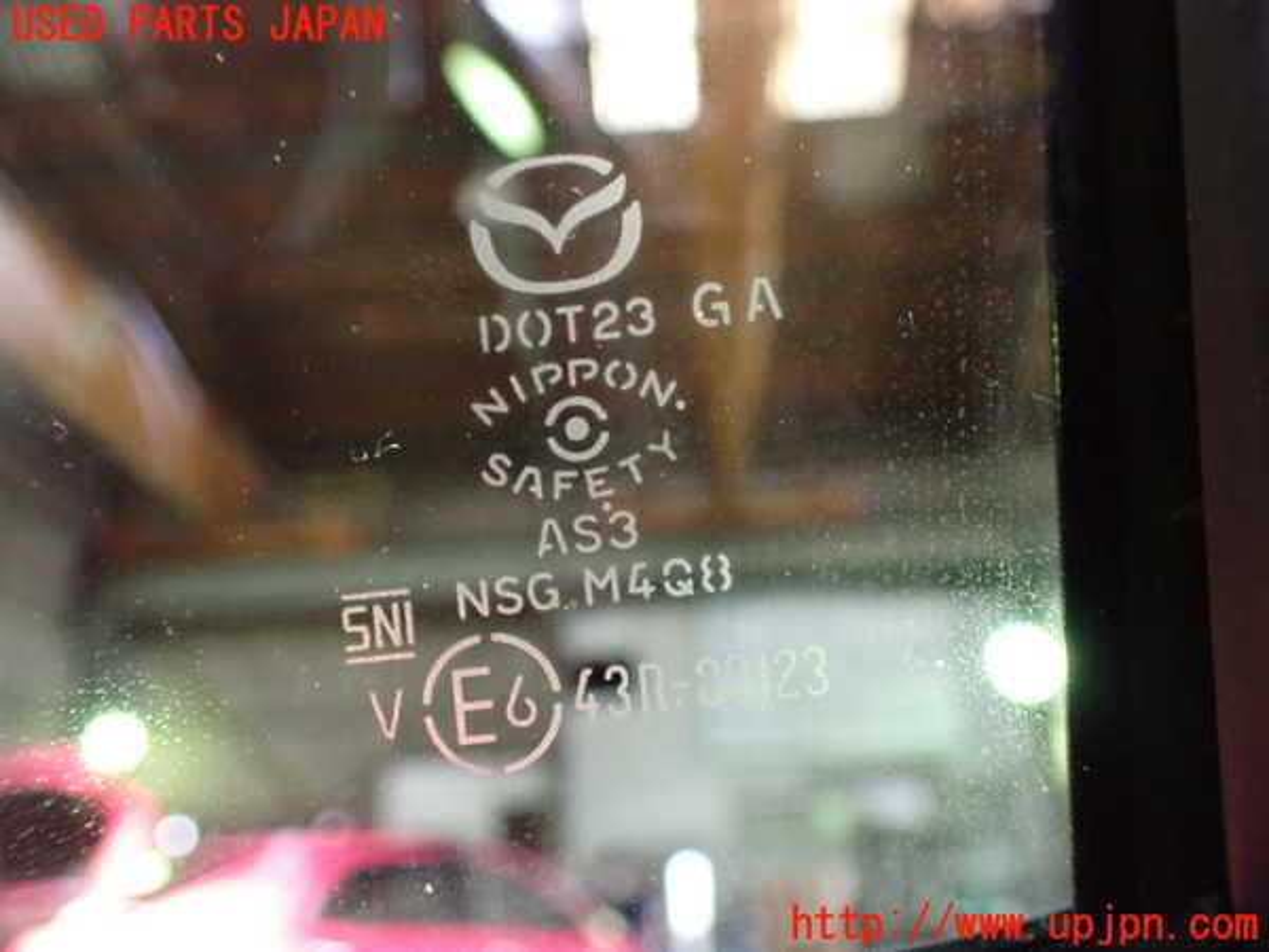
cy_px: 476
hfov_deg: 60.0
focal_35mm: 30
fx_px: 1100
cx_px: 634
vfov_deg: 46.8
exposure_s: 1/30
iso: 1000
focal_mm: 5.4
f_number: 2.3
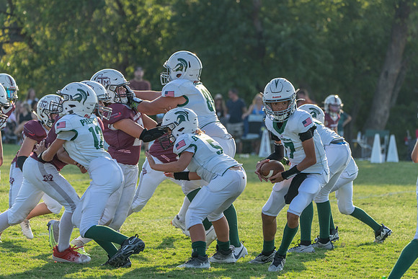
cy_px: 140
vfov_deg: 6.5
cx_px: 209
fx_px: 2462
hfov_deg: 9.7
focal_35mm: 212
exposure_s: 1/1000
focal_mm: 212
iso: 400
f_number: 5.6
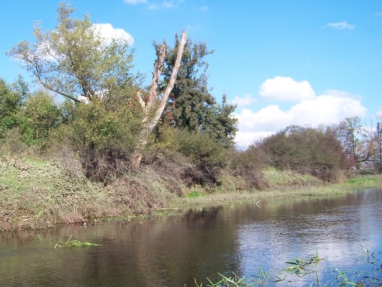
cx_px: 160
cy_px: 120
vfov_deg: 32.8
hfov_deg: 42.8
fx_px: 485
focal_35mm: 44
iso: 64
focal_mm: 5.85
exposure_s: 1/640
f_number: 2.8
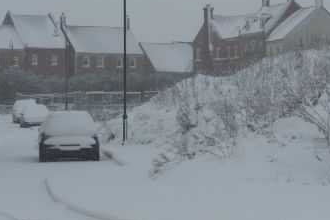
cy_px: 77
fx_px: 1503
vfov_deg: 8.4
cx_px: 202
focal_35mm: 164
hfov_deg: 12.5
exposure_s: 1/320
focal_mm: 23.7
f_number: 5.1
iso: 80
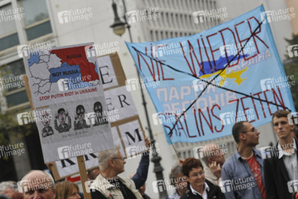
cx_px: 152
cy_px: 100
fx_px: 778
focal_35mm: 94
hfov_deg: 21.7
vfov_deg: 14.6
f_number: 6.3
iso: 640
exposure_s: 1/1000
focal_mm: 92
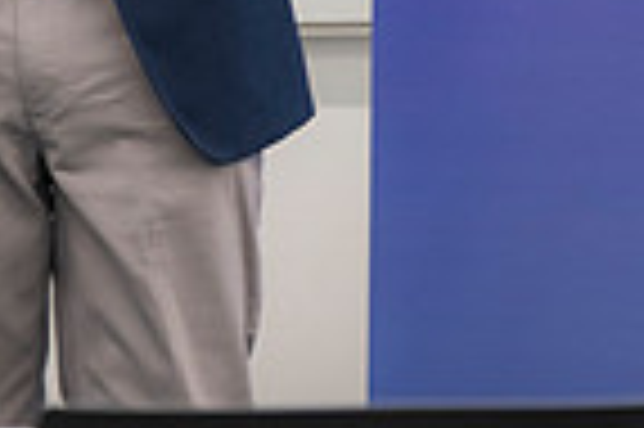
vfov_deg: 1.7
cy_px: -421
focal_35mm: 813
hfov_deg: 2.5
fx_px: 14527
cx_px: 41
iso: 1000
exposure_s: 1/125
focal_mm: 200
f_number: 2.8
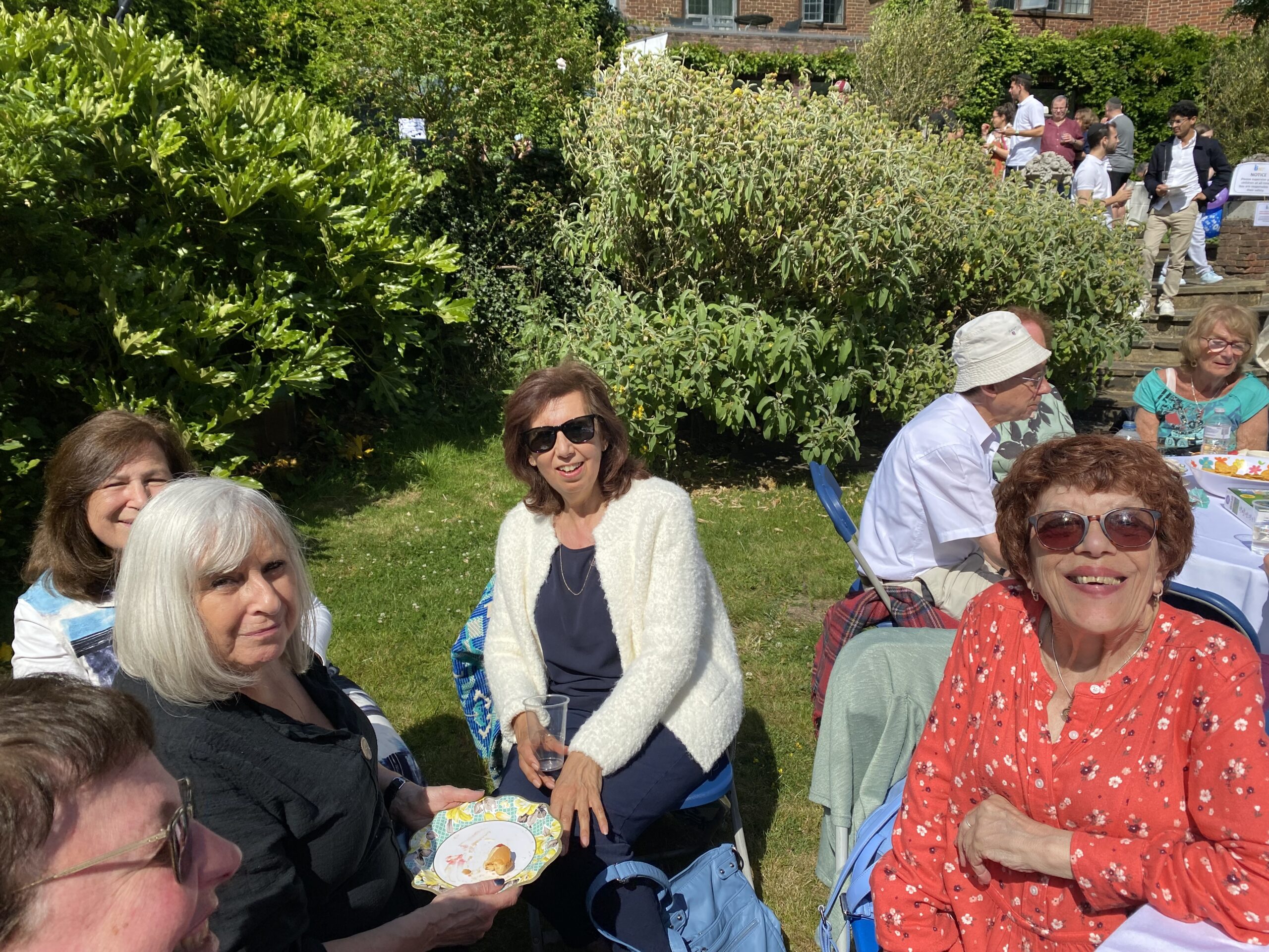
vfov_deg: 53.1
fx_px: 953
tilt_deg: -14.9
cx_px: 634
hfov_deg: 67.3
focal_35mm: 26
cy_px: 476
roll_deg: +1.0
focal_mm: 4.25
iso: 32
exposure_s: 1/3300
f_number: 1.8
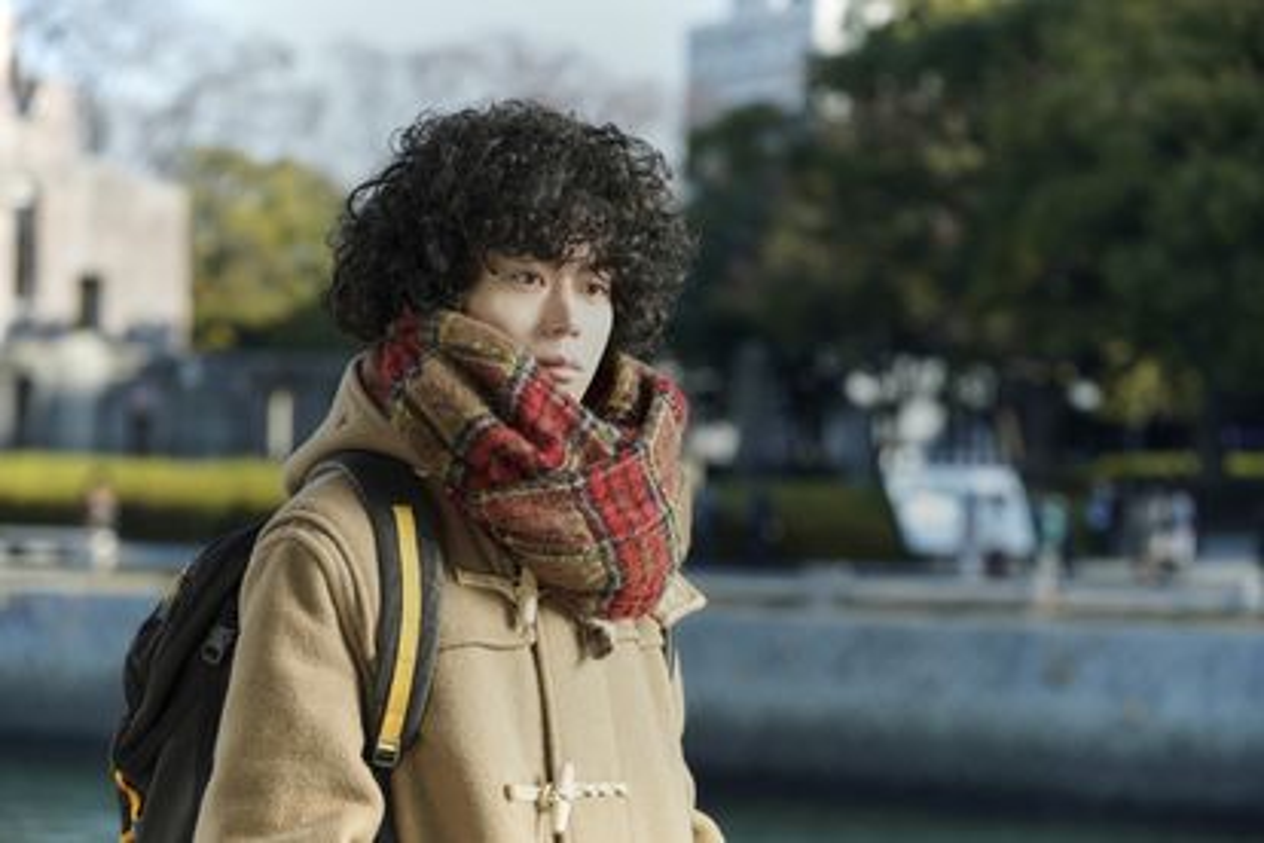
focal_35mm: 109
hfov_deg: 18.8
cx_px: 632
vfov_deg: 12.6
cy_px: 422
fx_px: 3827
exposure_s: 1/250
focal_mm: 109
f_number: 5
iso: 100
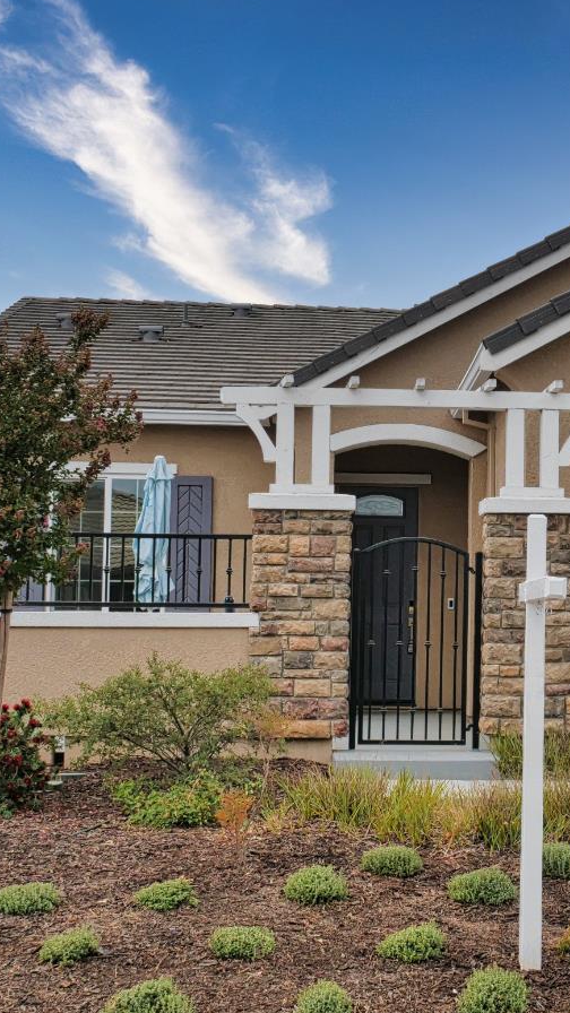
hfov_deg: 19.0
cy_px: 509
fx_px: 1666
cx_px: 549
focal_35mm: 62
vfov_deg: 33.8
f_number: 6.3
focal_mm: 17
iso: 250
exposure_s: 1/250
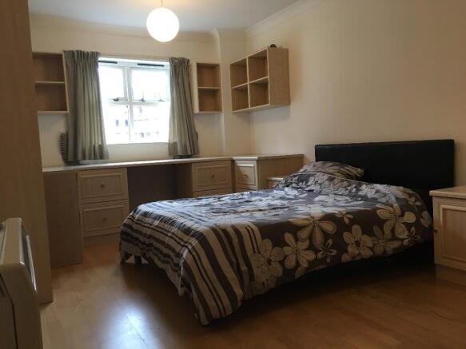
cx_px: 233
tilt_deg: -4.6
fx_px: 390
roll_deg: +3.0
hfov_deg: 61.7
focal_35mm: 29
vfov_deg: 48.2
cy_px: 174
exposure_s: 1/33
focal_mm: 4.15
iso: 100
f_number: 2.2
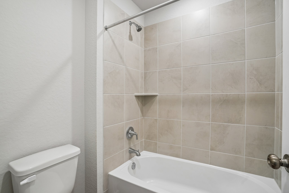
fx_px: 128
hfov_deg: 96.7
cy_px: 96
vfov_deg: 73.7
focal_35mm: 16
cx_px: 144
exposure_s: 1/15
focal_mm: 16
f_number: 8
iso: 400
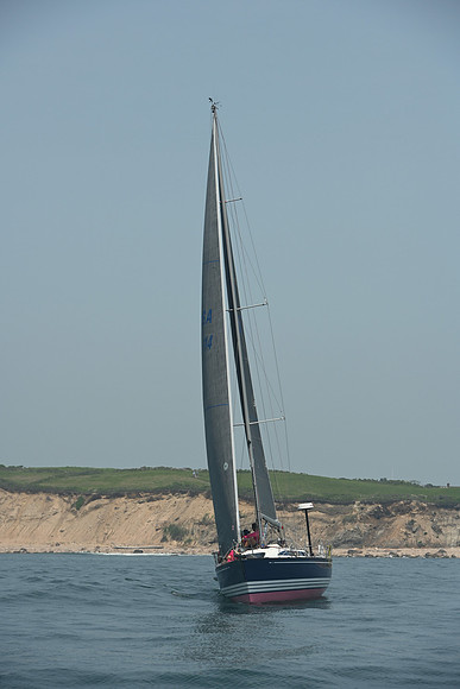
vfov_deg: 12.1
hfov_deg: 8.1
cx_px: 230
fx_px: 3256
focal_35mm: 170
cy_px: 344
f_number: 9
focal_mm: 170
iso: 320
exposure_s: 1/1250
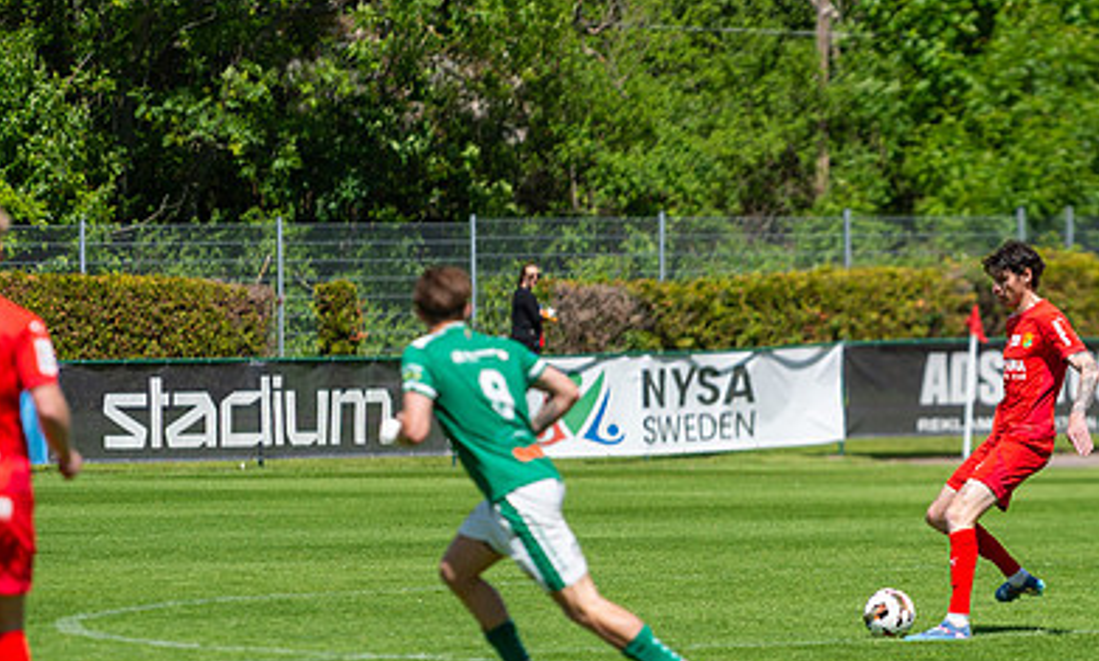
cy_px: 476
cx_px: 969
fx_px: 11557
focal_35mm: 390
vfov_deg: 3.3
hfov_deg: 5.4
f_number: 3.2
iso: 125
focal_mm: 200
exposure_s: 1/2000
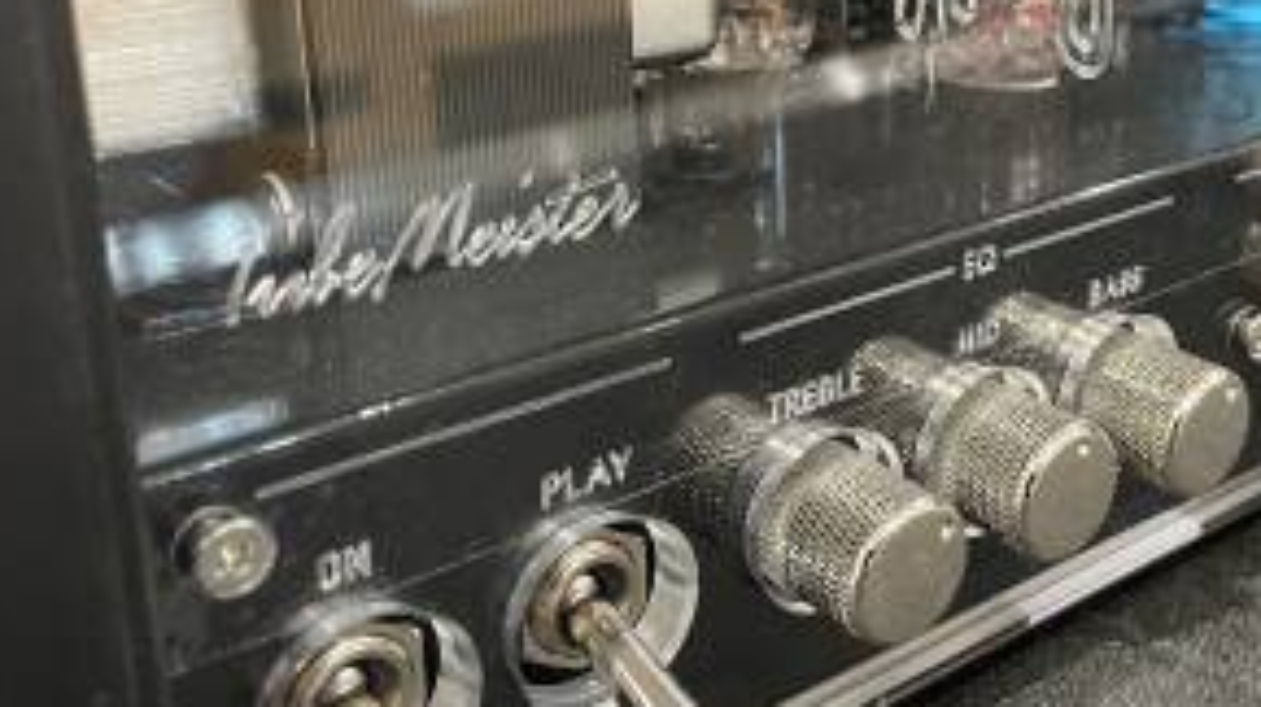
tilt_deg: -20.4
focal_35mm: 51
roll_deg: -2.1
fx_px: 1704
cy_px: 266
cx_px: 942
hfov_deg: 39.5
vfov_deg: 23.4
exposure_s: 1/30
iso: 500
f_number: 1.6
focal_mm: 4.2
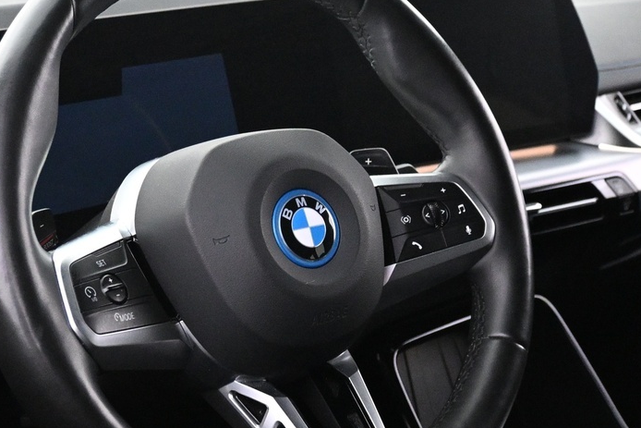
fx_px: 1278
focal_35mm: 72
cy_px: 259
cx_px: 263
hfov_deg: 28.1
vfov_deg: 19.0
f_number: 3.8
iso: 4000
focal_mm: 20.5
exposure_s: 1/30
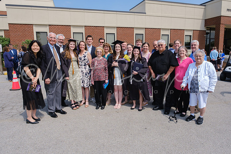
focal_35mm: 24
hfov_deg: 73.7
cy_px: 77
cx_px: 116
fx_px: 154
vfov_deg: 53.2
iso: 200
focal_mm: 16
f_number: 6.4
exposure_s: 1/500
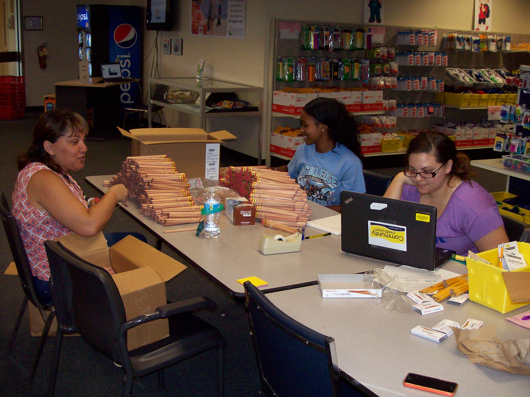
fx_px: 689
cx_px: 265
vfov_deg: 32.2
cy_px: 198
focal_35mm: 45
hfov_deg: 42.1
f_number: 3
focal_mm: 7.6
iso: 140
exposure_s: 1/73.1
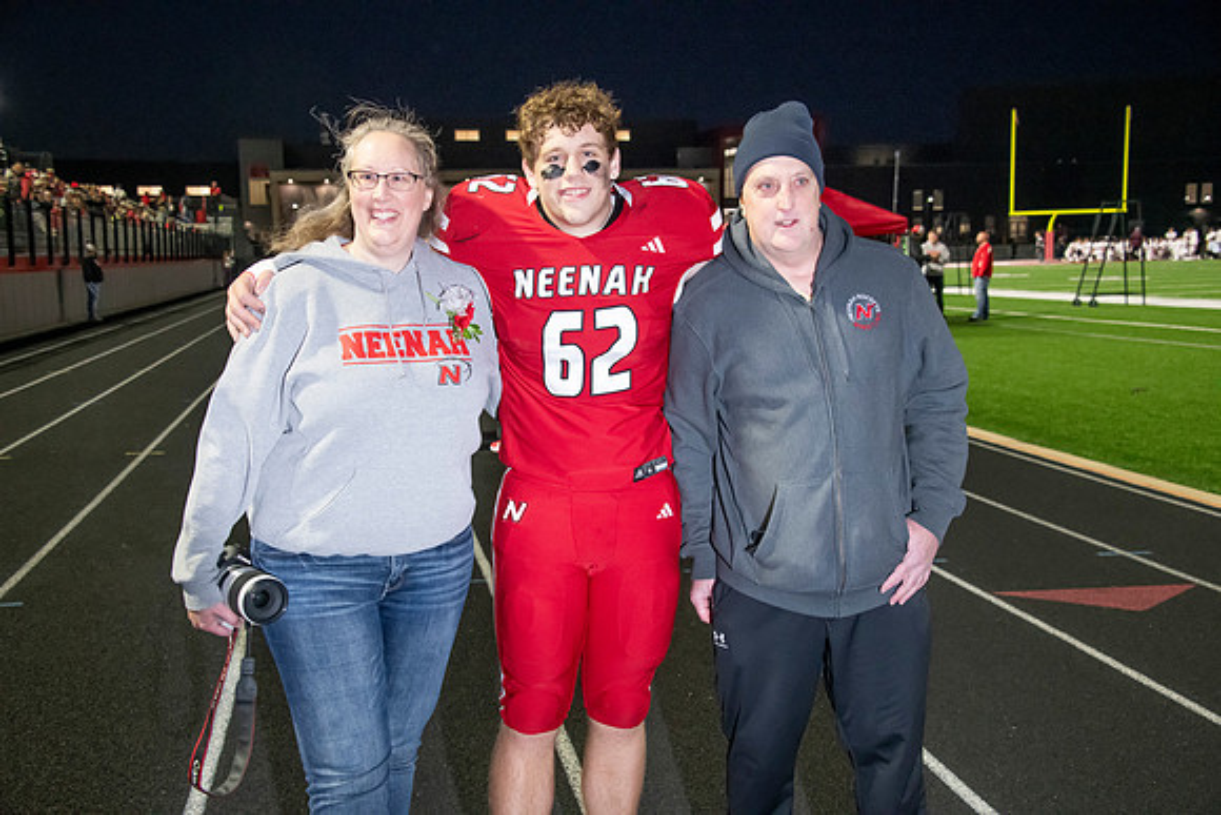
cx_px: 610
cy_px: 408
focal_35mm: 45
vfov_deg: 29.9
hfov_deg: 43.6
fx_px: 1527
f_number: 5.6
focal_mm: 45
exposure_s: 1/160
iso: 5000
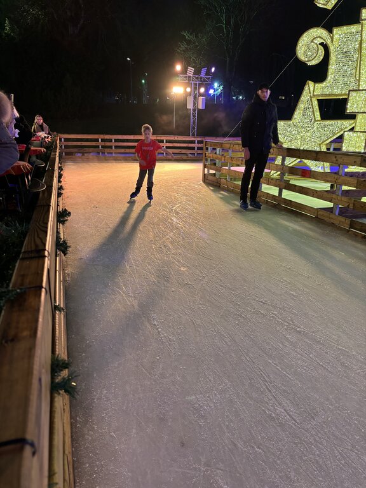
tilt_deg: -17.4
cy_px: 244
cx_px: 183
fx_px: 367
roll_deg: -2.4
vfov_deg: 67.3
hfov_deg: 53.1
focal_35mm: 26
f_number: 1.6
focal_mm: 5.96
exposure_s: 1/50
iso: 320
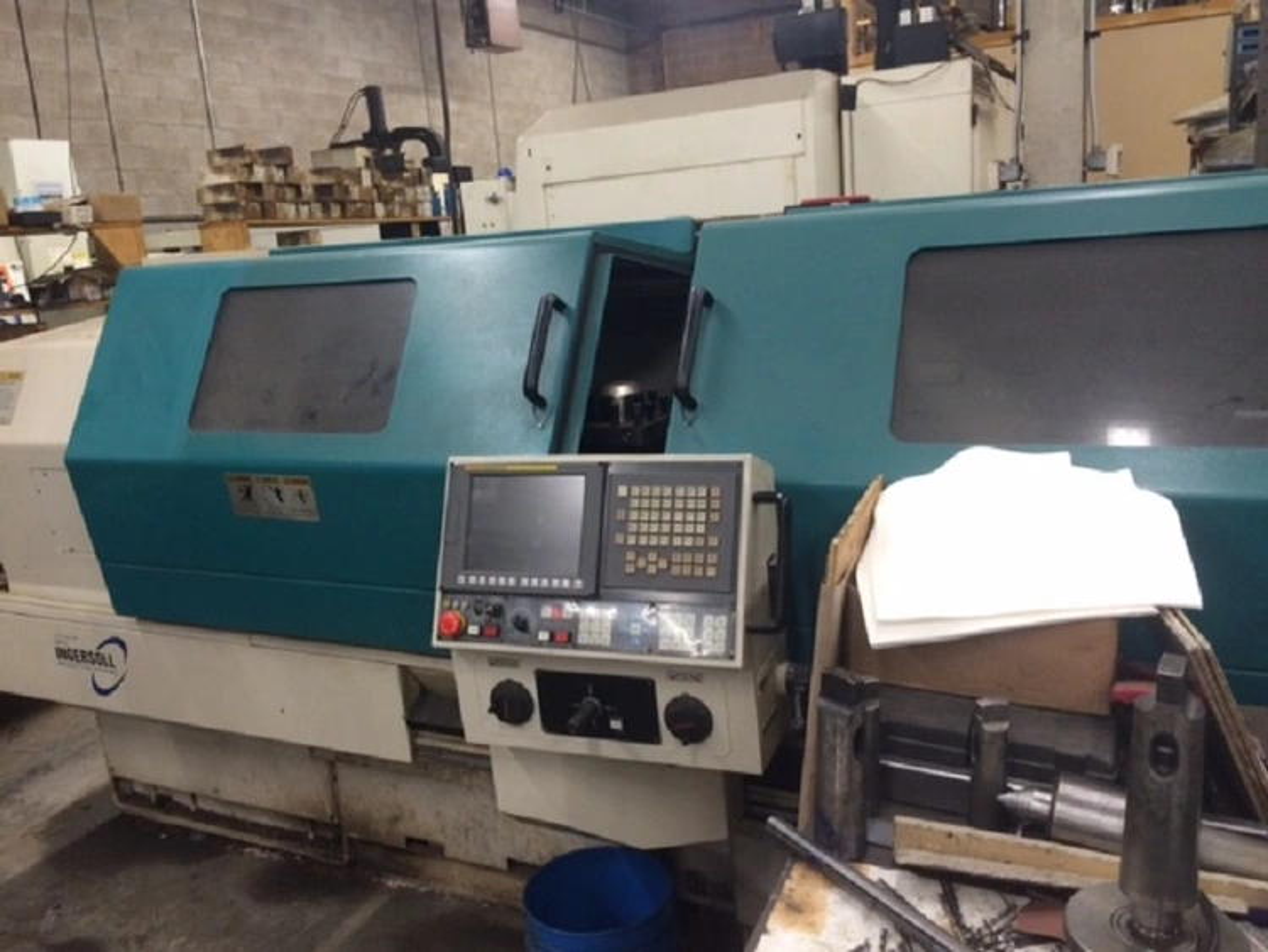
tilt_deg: -11.6
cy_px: 476
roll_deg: +6.0
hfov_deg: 61.6
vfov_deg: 48.3
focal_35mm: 29
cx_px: 634
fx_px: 1063
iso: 125
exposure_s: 1/30
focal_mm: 4.15
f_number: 2.2
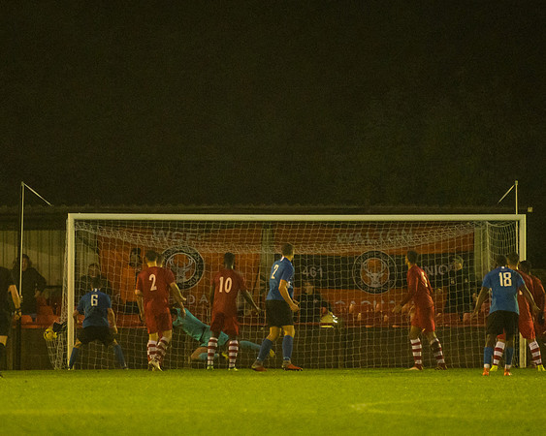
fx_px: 6445
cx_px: 276
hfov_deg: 4.9
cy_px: 183
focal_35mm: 399
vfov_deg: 3.9
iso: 5000
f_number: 2.8
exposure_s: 1/800
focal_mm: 200
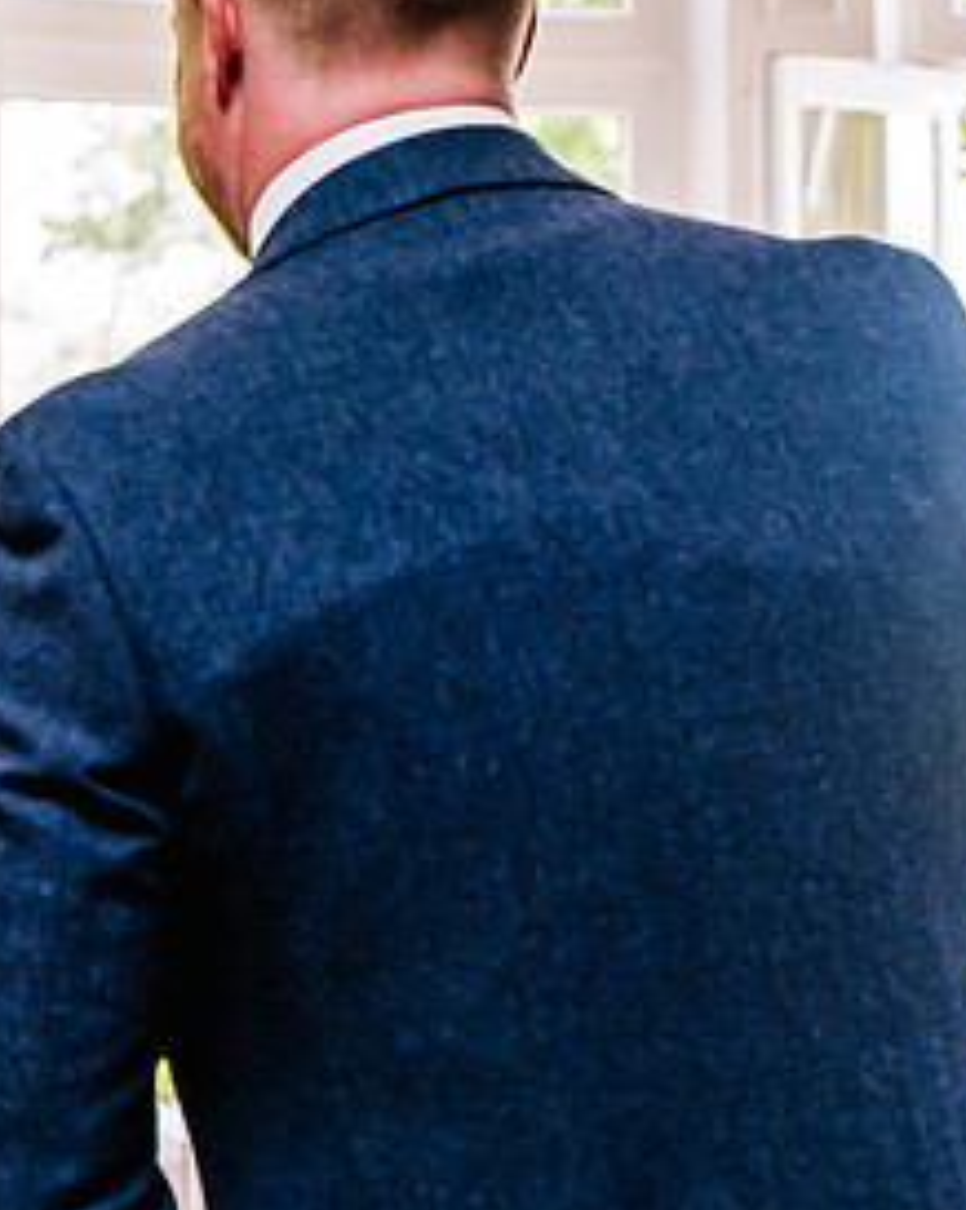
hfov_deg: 13.2
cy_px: 476
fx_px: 4114
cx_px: -22
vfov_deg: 16.7
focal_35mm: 115
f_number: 4.5
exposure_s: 1/200
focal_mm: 55
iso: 800
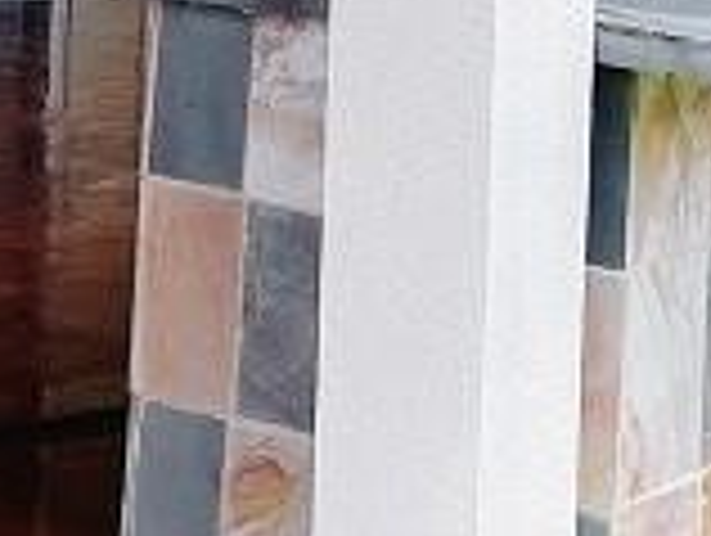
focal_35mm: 168
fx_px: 3456
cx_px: 171
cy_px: -396
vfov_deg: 8.5
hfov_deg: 11.7
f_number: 1.6
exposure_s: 1/855
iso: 32
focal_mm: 4.2
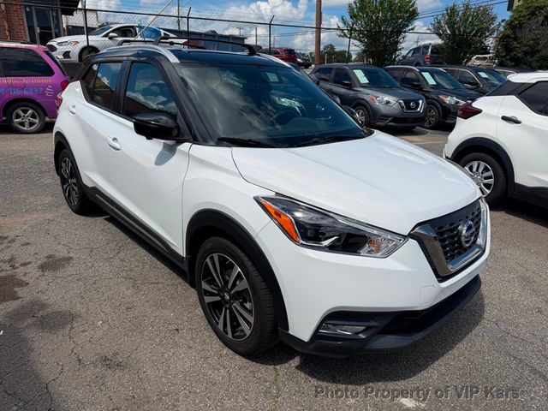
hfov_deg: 71.6
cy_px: 206
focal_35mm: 24
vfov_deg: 56.8
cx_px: 274
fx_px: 380
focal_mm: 6.76
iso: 80
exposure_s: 1/10309
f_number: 1.78
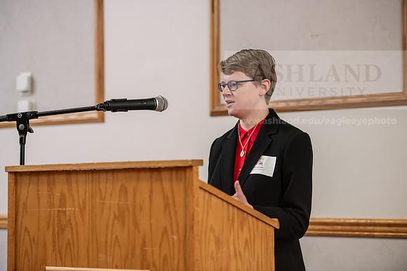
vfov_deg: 13.0
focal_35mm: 105
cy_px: 136
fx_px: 1187
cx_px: 204
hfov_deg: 19.5
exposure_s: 1/200
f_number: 3.2
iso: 2000
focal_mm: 105
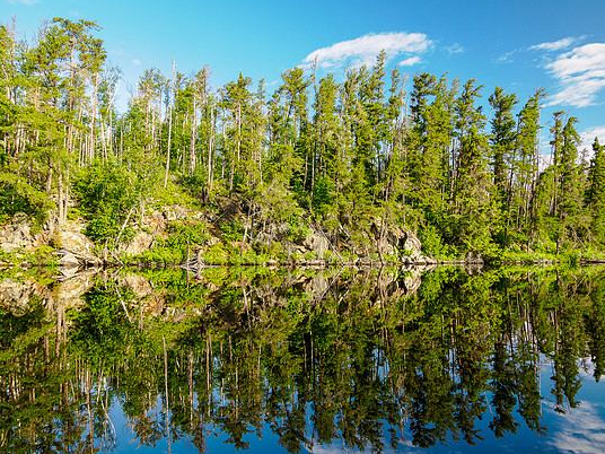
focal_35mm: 26
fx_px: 454
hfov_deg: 67.2
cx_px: 326
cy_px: 242
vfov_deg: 53.0
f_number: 8
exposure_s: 1/60
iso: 250
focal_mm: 12
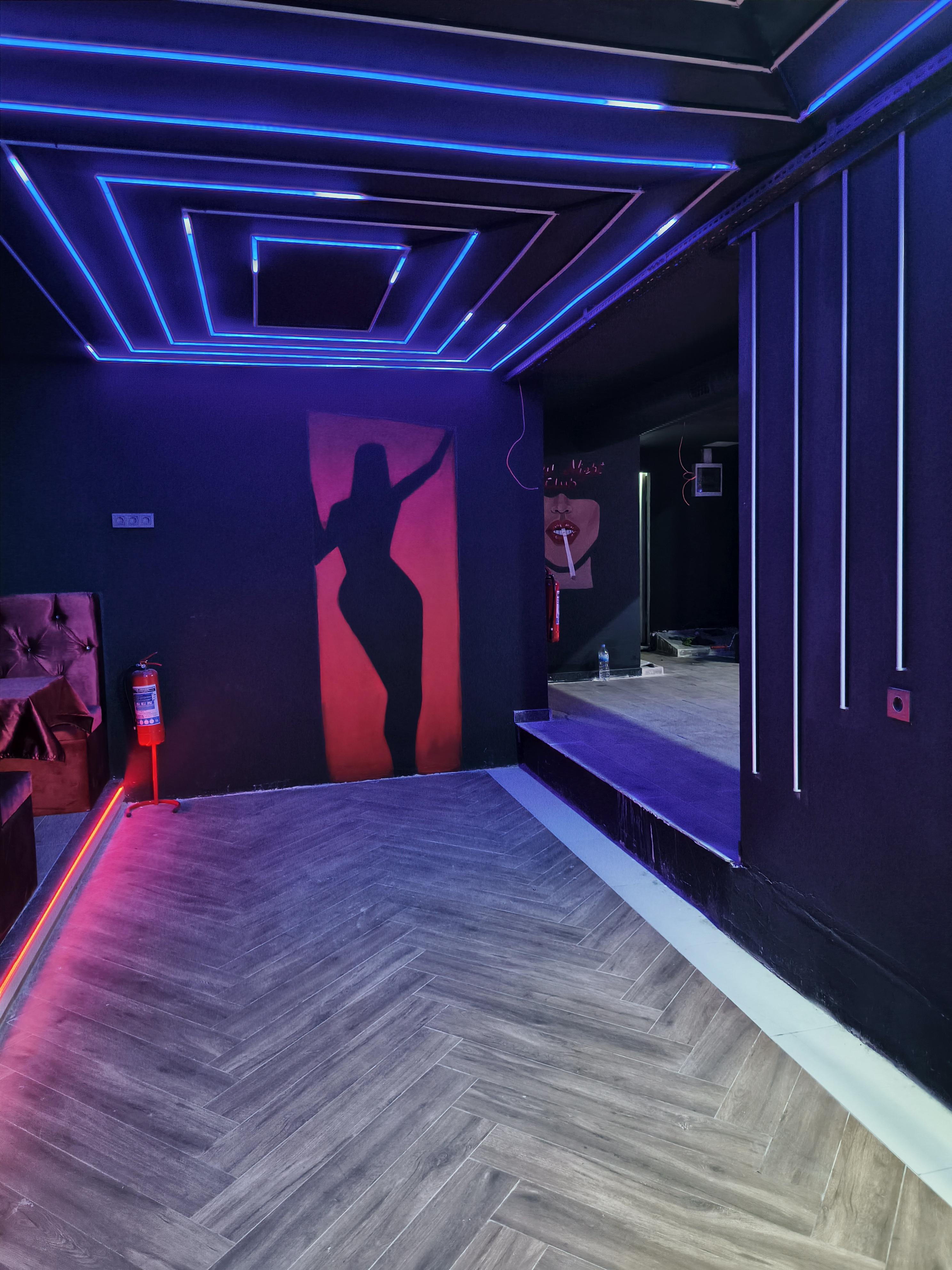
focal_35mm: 23
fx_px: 843
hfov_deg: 58.9
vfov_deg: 73.9
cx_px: 476
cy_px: 635
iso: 2004
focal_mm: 5.25
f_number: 1.7
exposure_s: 1/20
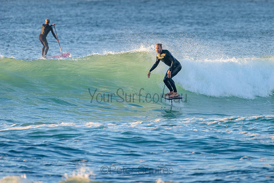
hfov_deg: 3.4
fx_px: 4668
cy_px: 74
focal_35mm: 613
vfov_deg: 2.2
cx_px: 167
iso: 1250
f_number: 5.6
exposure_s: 1/2000
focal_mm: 500
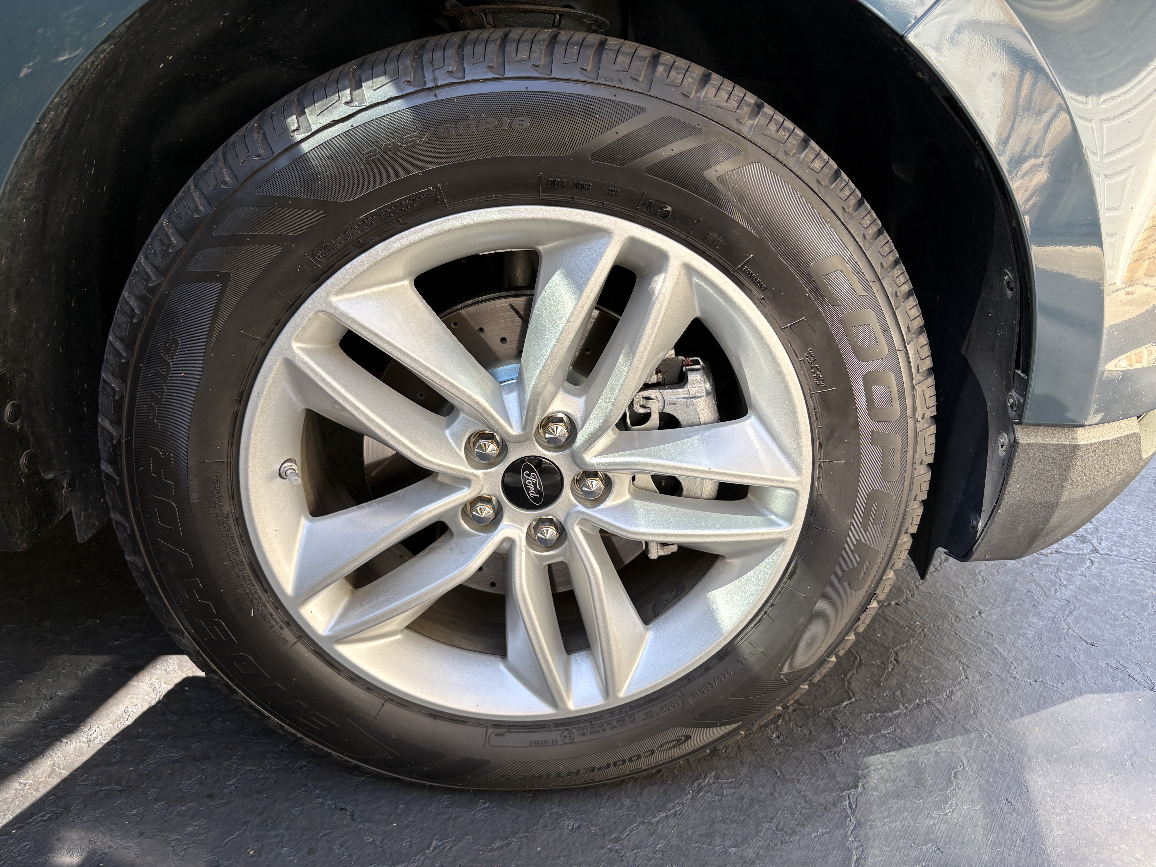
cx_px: 578
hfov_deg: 67.3
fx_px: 868
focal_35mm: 26
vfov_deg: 53.1
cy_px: 434
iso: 40
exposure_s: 1/196
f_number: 1.6
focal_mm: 5.96
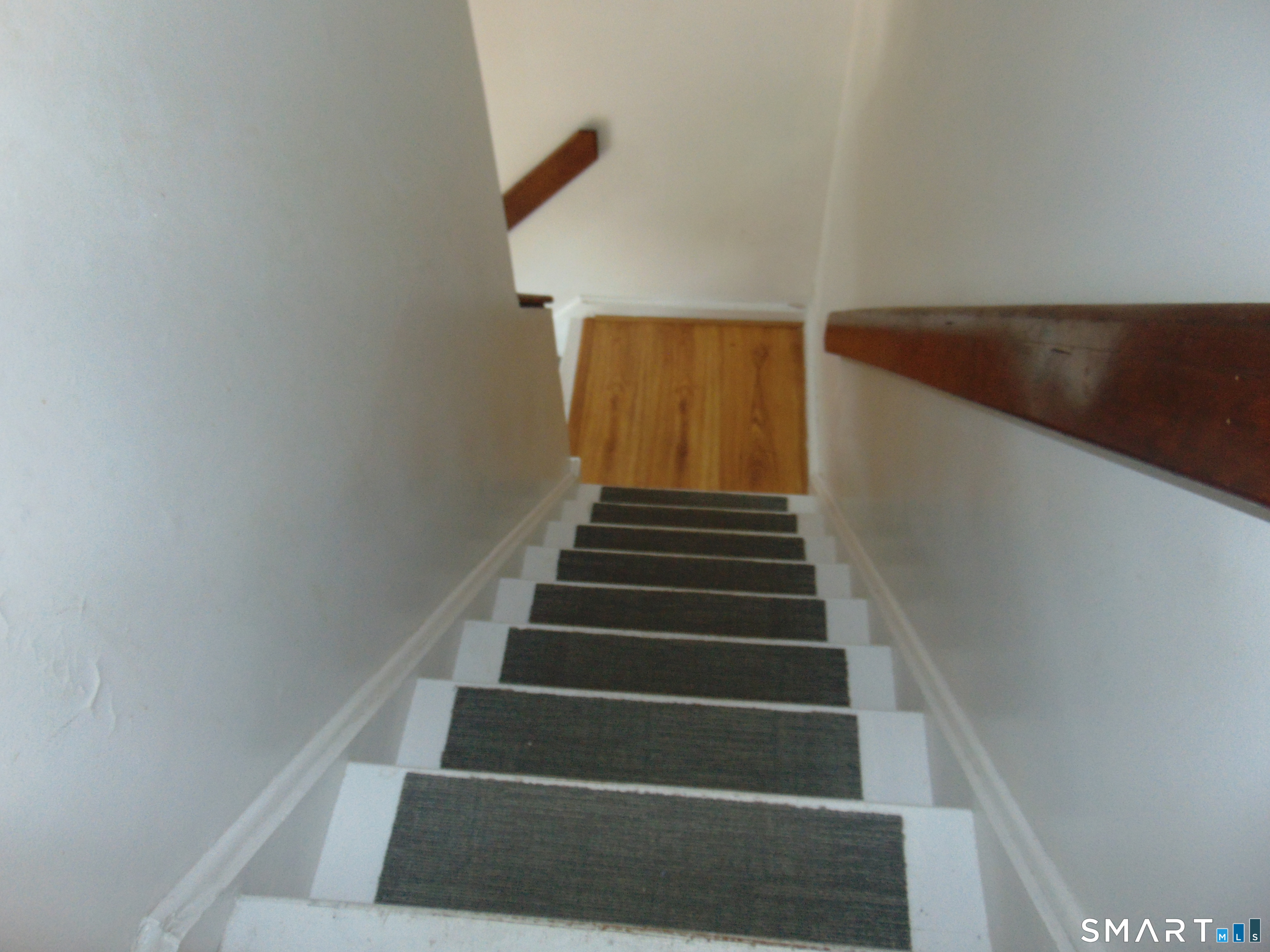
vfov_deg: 54.9
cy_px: 476
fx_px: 917
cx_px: 635
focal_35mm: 25
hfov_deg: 69.4
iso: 200
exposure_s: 1/30
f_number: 3
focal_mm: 4.5
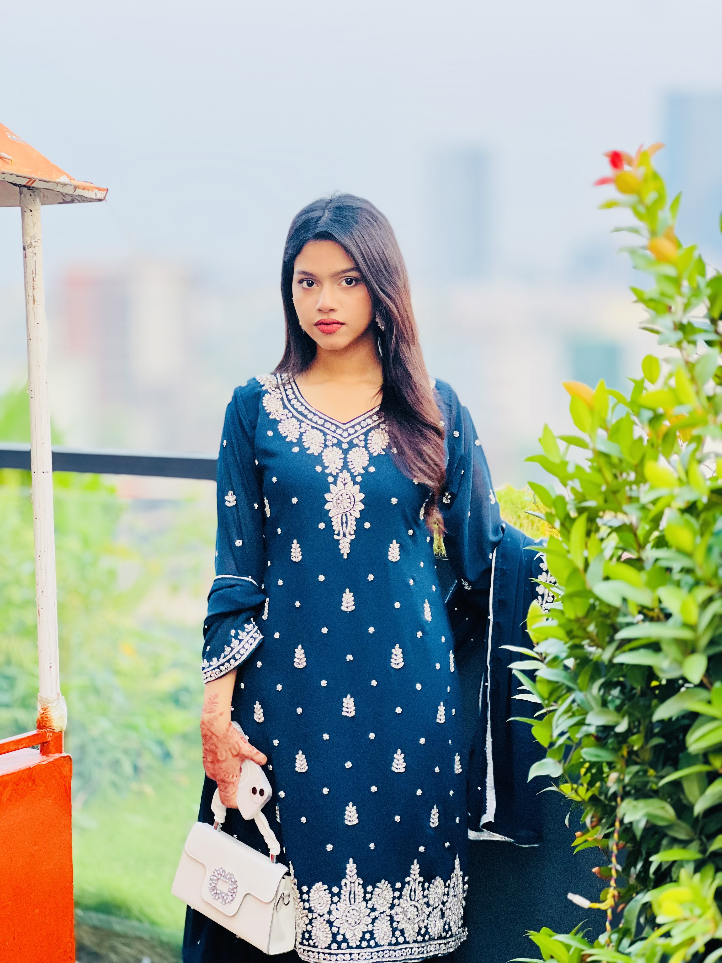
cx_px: 361
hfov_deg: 19.1
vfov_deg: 25.3
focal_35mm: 77
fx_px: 2141
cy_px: 482
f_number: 2.8
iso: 125
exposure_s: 1/50
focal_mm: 9
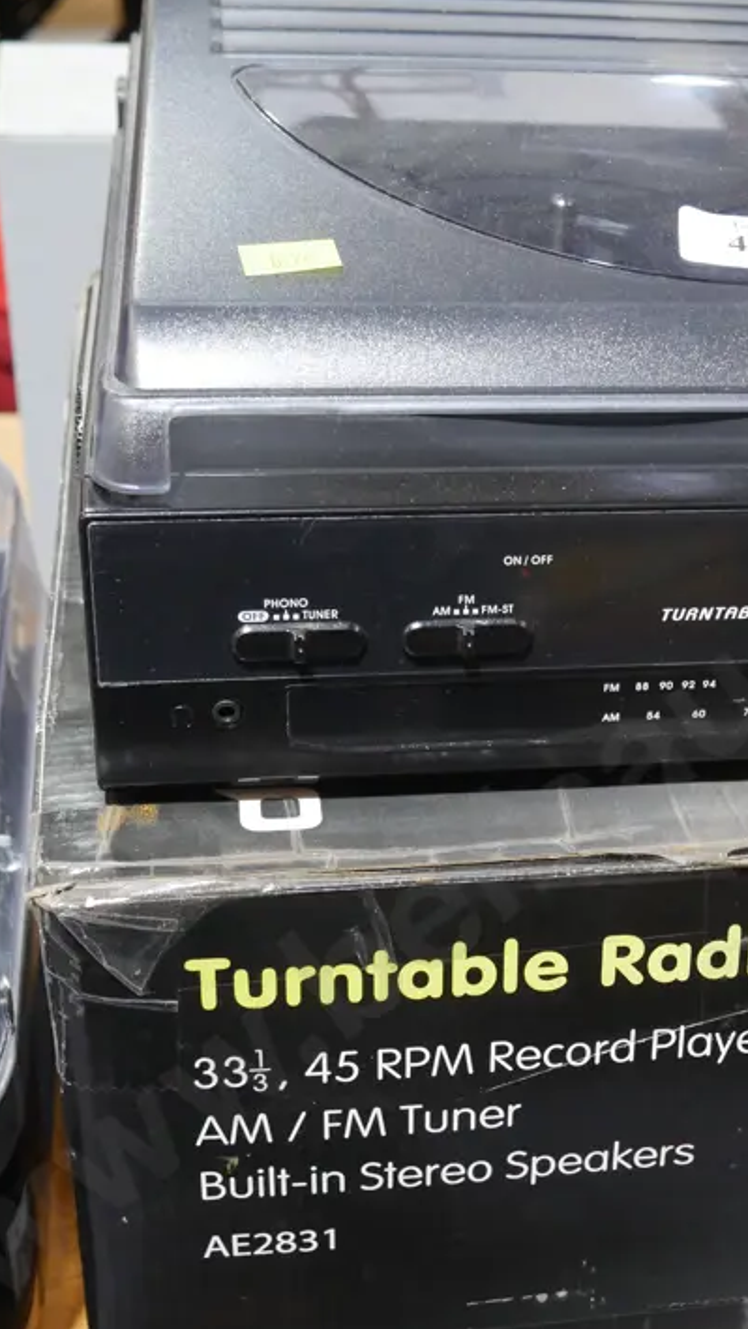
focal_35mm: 63
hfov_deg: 18.7
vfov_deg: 33.3
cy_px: 696
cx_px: 733
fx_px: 2221
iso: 800
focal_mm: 20
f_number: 4.4
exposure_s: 1/60
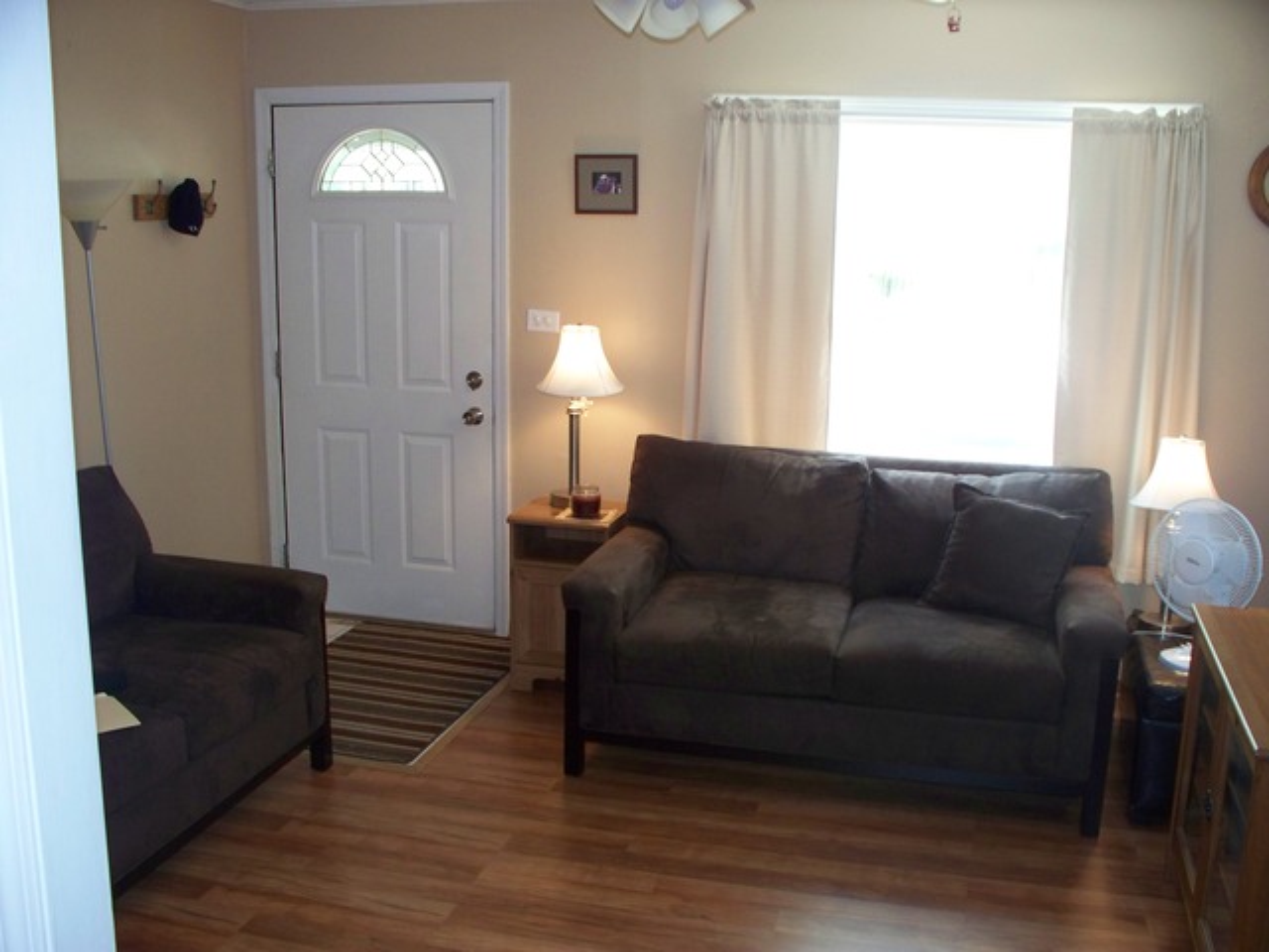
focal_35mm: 36
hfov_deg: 51.4
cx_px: 634
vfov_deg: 39.7
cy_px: 476
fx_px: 1320
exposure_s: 1/60
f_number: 2.8
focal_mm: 7.54
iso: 200
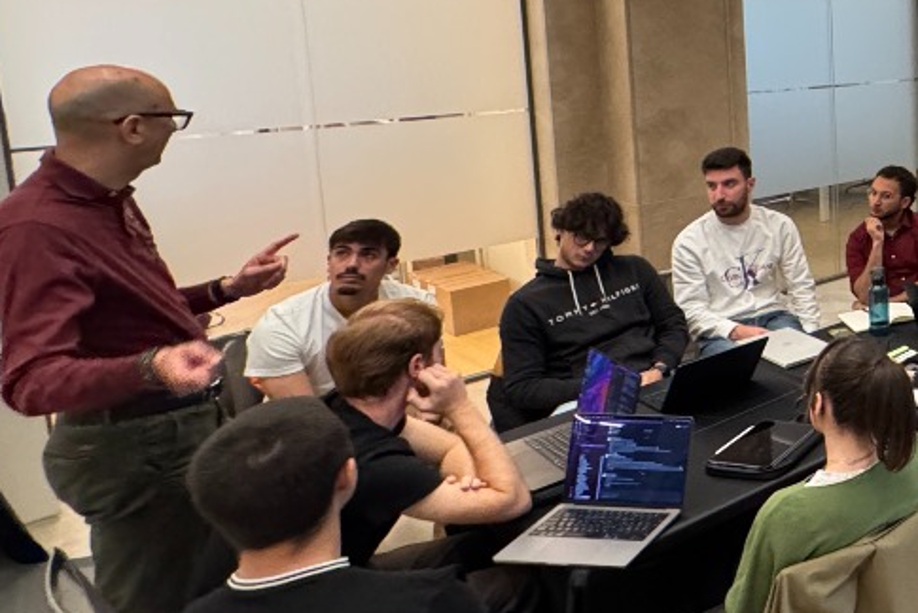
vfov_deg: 35.8
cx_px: 1117
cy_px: 127
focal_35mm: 36
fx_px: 919
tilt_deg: -7.2
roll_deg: +0.2
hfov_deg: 38.4
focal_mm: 2.22
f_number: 2.2
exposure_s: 1/60
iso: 640
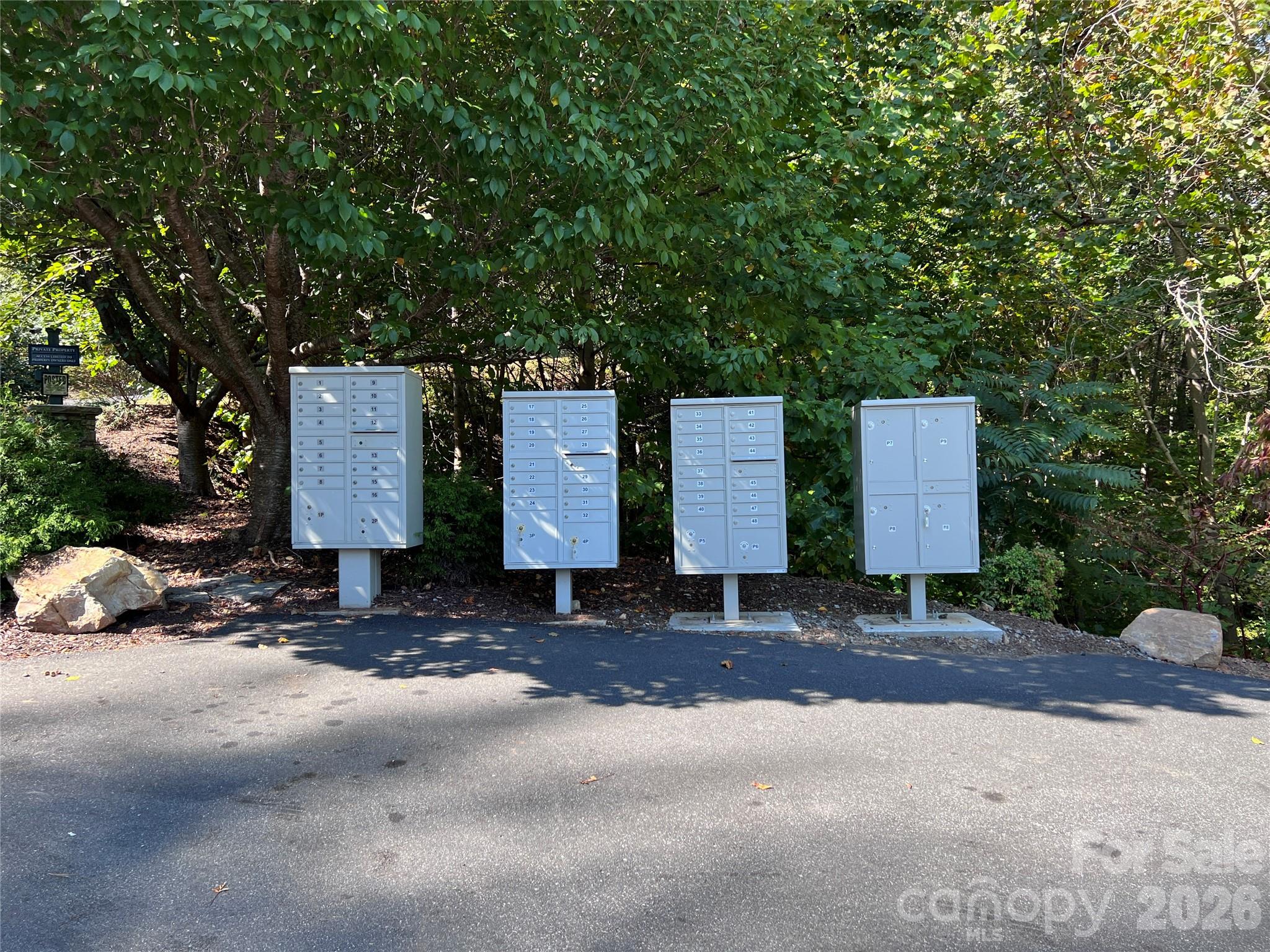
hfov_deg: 67.3
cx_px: 635
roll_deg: +1.5
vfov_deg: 53.1
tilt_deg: +0.5
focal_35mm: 26
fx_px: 954
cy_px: 476
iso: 50
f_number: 1.5
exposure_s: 1/513
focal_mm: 5.7
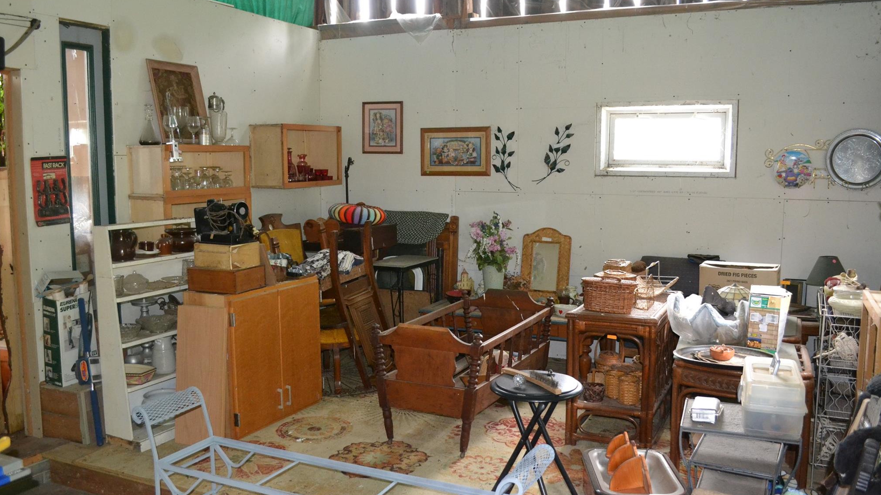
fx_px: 748
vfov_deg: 36.7
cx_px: 433
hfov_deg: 61.0
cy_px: 237
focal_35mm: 32
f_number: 3.8
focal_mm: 20
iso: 2200
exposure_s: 1/60
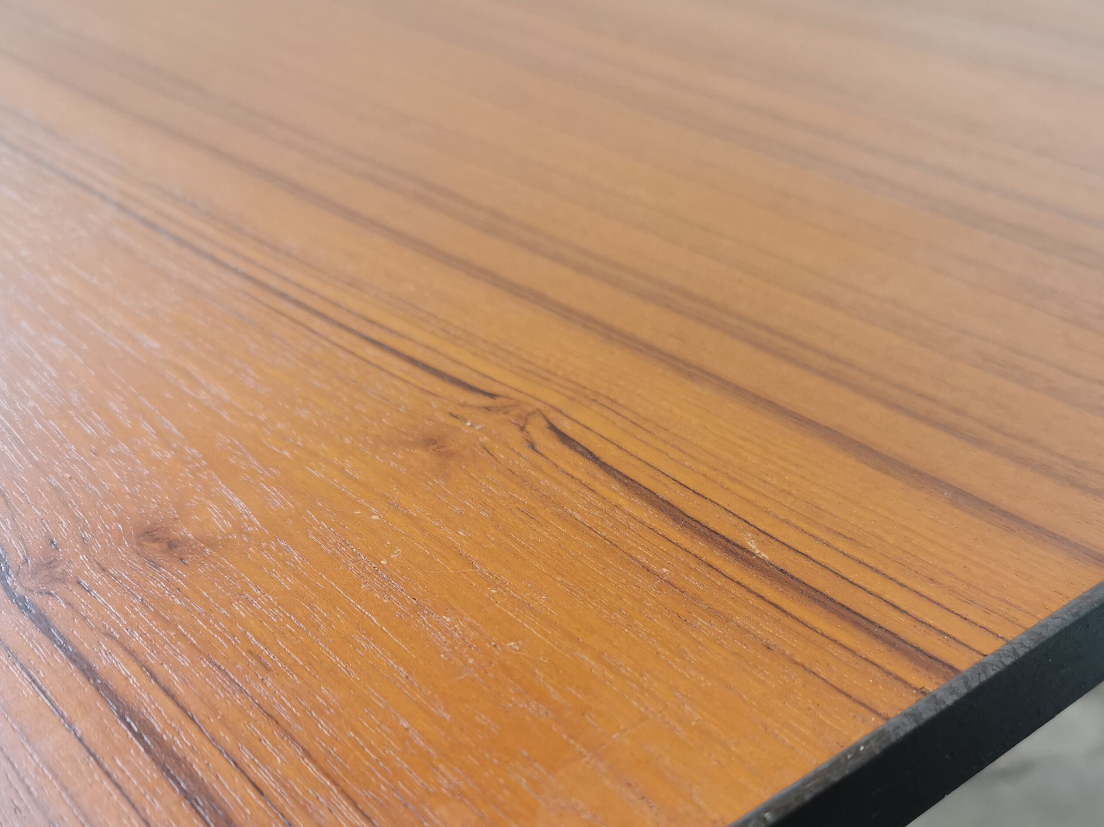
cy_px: 562
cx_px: 604
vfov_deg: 36.4
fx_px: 1244
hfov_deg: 47.8
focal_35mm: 39
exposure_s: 1/100
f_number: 1.6
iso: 160
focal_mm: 5.56
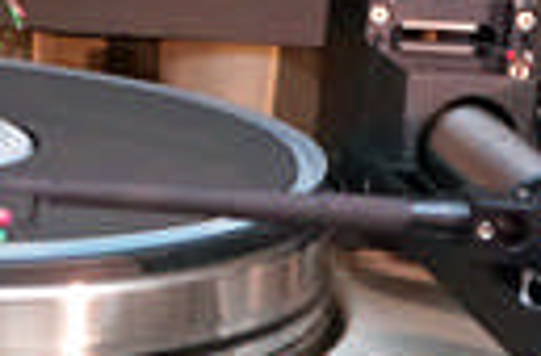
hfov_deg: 12.1
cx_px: 8
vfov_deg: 7.8
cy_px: 695
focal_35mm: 168
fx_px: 2515
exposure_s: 1/25
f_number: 5.6
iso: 1600
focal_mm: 16
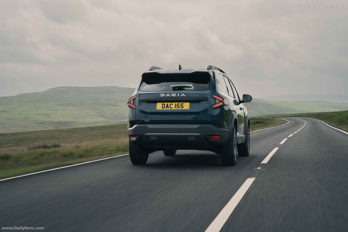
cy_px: 116
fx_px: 599
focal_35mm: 62
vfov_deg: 21.9
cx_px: 174
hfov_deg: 32.4
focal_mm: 62
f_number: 13
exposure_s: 1/30
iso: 50
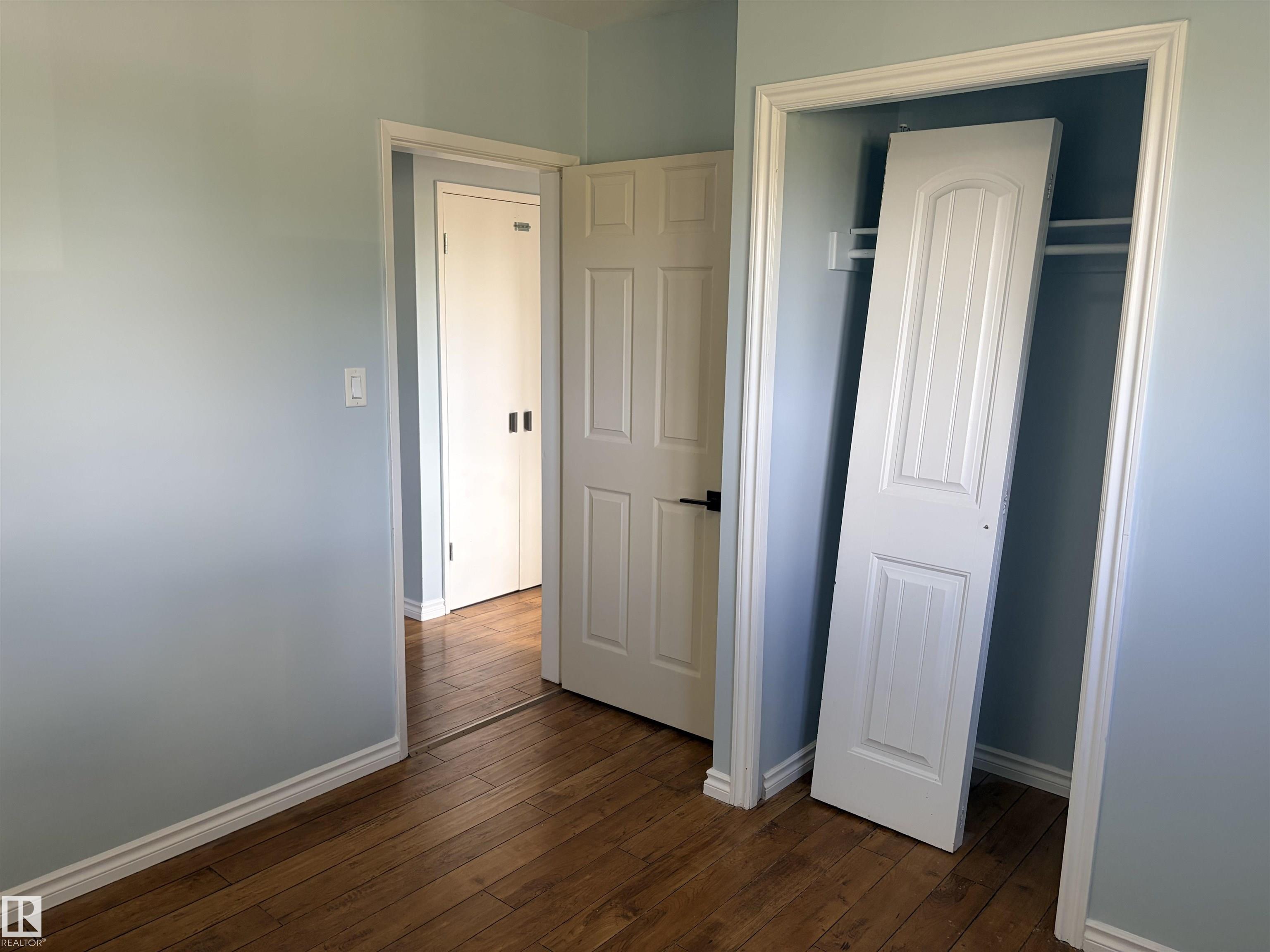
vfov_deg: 53.1
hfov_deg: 67.3
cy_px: 476
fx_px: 954
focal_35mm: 26
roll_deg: -0.2
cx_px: 635
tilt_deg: -9.3
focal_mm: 5.96
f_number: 1.6
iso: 125
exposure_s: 1/104
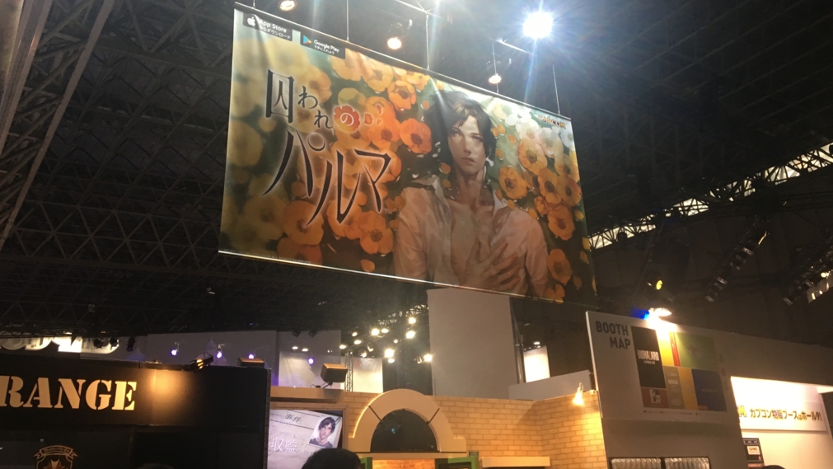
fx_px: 707
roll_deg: +2.4
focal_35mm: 32
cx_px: 416
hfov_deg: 61.0
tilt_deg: +18.8
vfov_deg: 36.6
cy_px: 202
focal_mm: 4.15
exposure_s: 1/30
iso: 80
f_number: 2.2
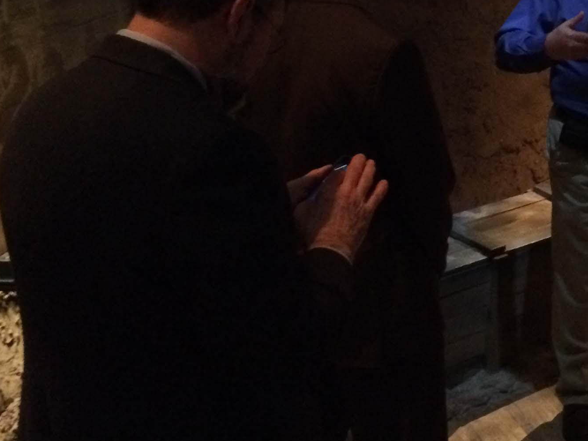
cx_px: 645
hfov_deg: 25.4
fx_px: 1206
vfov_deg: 20.1
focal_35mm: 71
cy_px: -1
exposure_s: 1/15
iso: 500
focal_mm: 4.15
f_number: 2.2
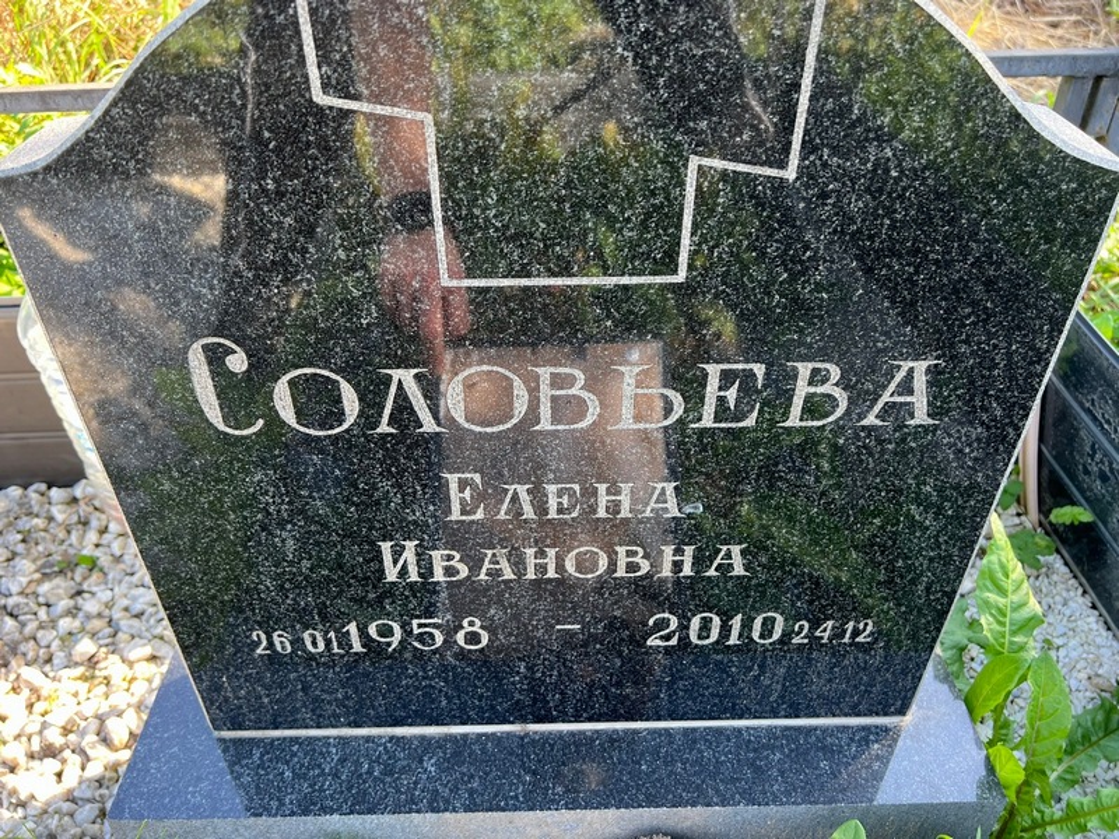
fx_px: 840
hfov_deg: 67.3
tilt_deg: -35.3
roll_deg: +2.8
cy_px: 420
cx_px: 560
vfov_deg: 53.1
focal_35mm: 26
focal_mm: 5.7
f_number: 1.5
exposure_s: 1/121
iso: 40
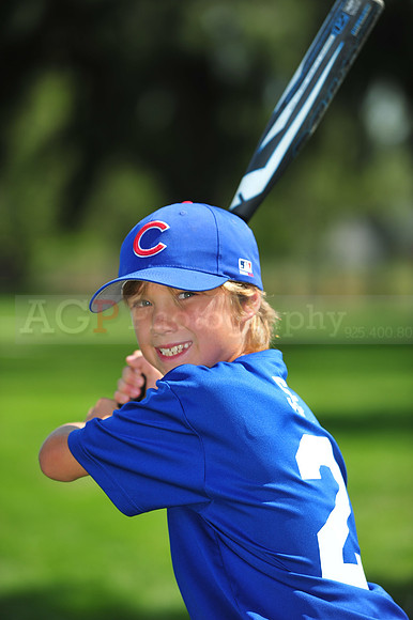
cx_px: 206
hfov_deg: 6.9
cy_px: 310
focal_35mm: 200
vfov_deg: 10.3
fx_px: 3446
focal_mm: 200
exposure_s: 1/1250
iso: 200
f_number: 4.5
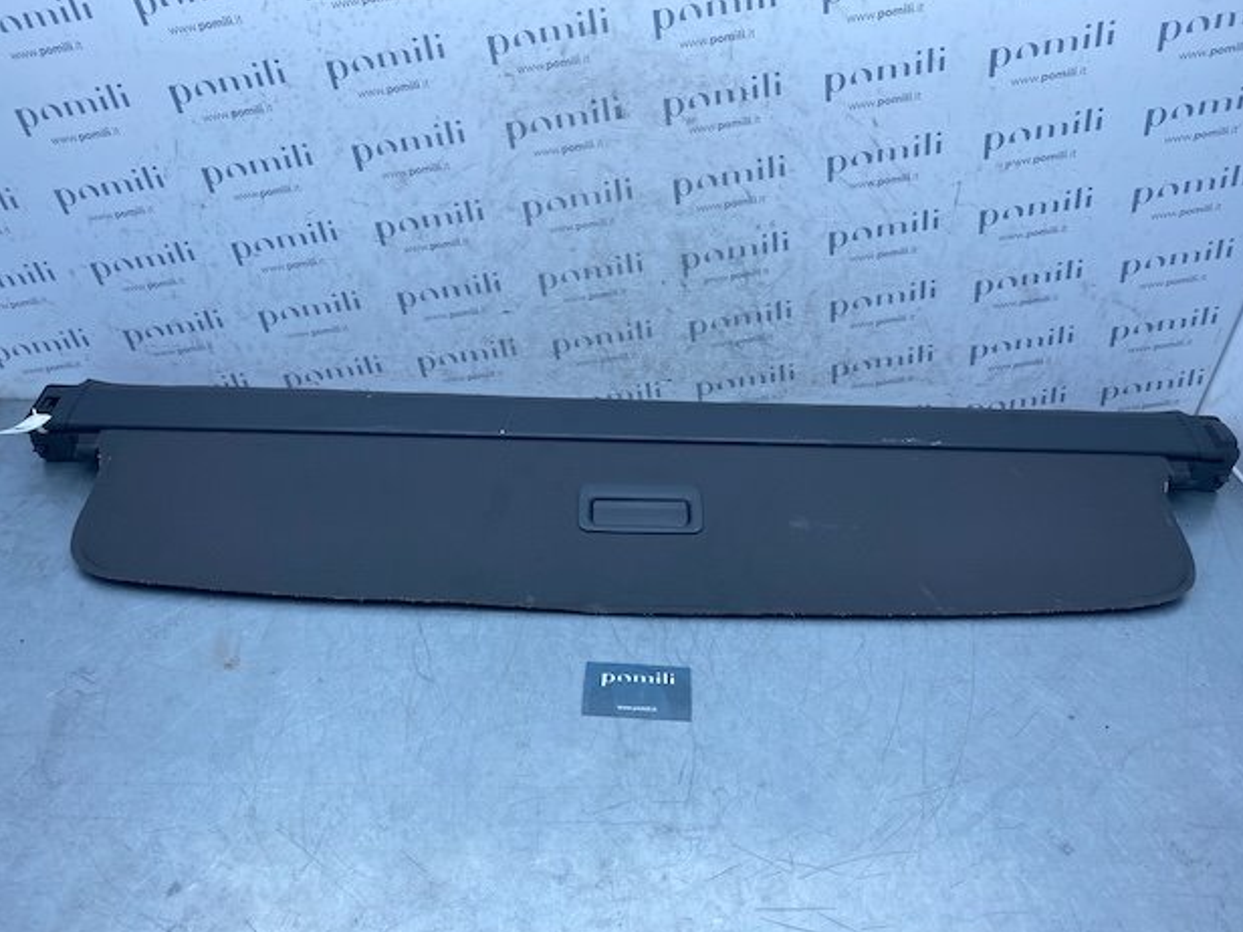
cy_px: 462
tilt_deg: -37.1
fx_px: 970
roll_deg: -2.3
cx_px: 611
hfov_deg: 65.3
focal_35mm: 27
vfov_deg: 51.4
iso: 32
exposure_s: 1/898
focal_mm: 4.25
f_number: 1.8
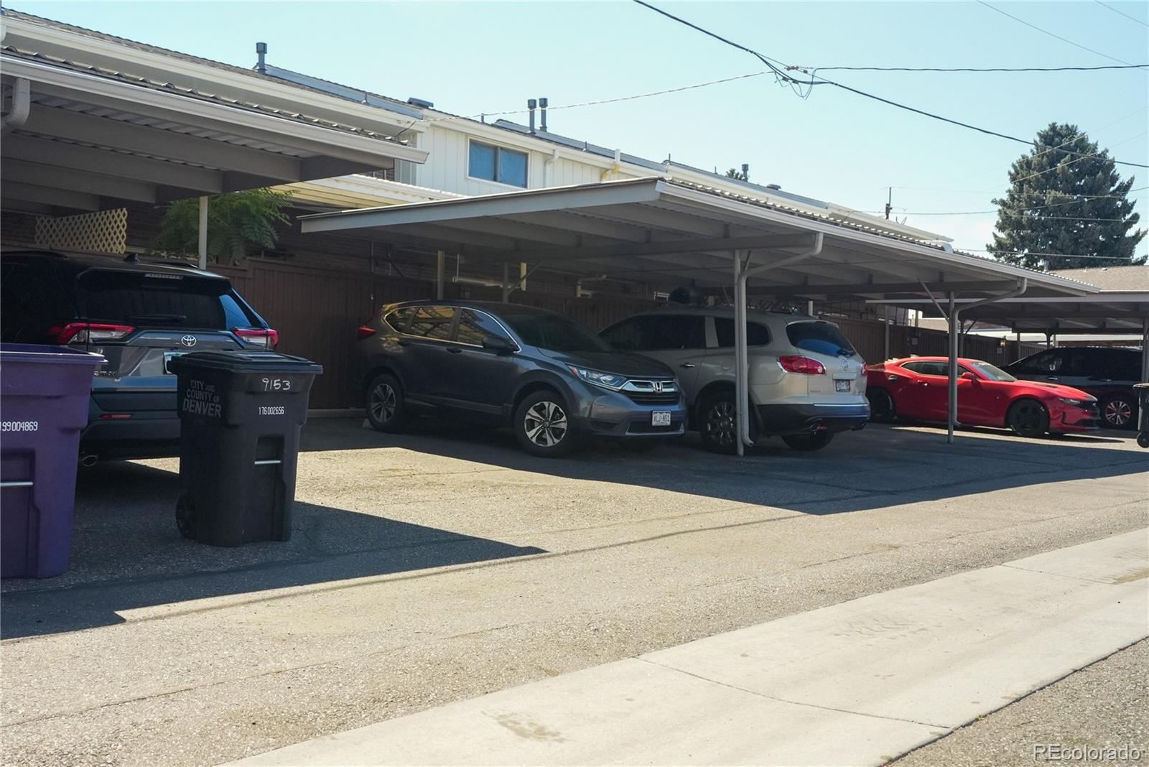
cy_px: 384
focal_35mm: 35
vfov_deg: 37.9
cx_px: 574
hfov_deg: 54.4
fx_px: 1117
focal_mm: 35
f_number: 5.6
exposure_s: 1/640
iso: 4000
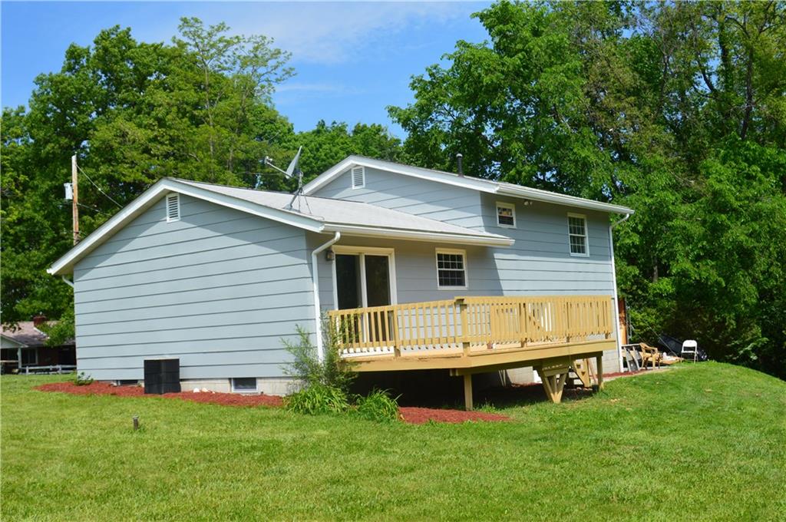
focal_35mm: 39
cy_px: 261
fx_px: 850
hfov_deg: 49.6
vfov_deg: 34.1
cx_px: 393
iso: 360
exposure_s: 1/500
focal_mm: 26
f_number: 11
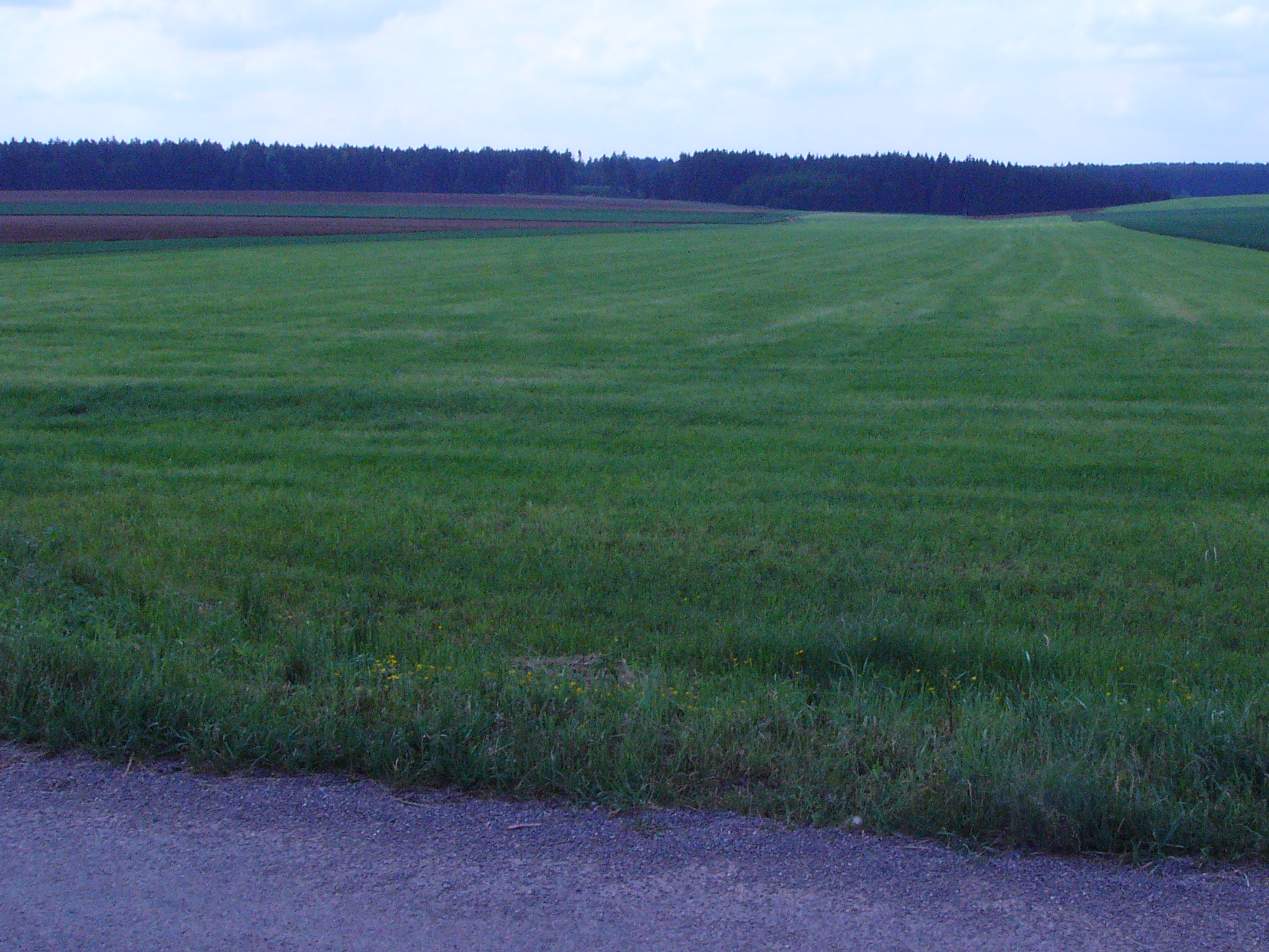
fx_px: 1723
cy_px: 347
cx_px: 797
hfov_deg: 40.1
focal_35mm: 47
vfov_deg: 30.7
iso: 200
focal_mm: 6
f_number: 8
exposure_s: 1/640
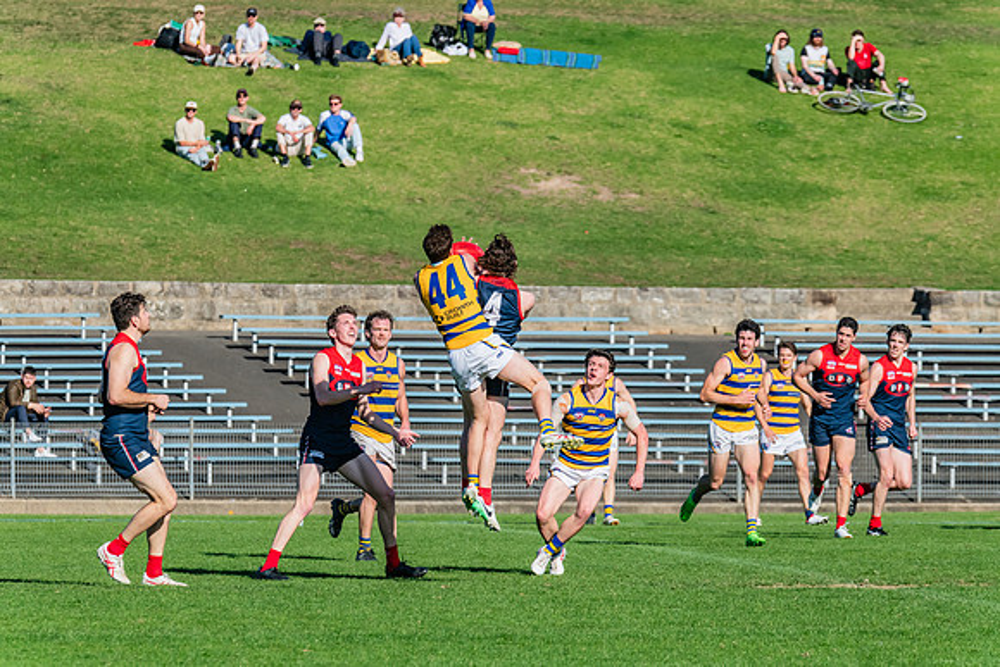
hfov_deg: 5.8
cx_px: 505
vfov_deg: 3.9
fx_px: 9859
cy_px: 346
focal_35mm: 355
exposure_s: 1/1600
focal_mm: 330
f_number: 11
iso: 800
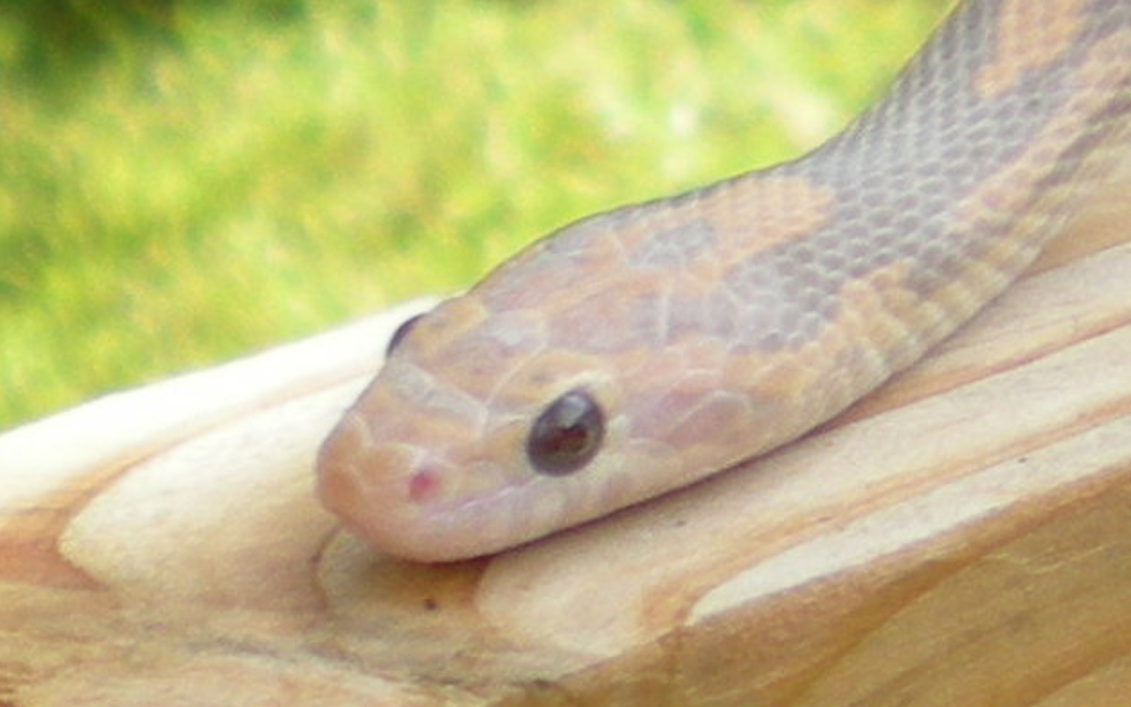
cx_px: 568
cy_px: 297
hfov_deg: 48.2
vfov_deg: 31.2
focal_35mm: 41
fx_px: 1264
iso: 50
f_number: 3.1
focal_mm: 6.3
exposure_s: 1/187
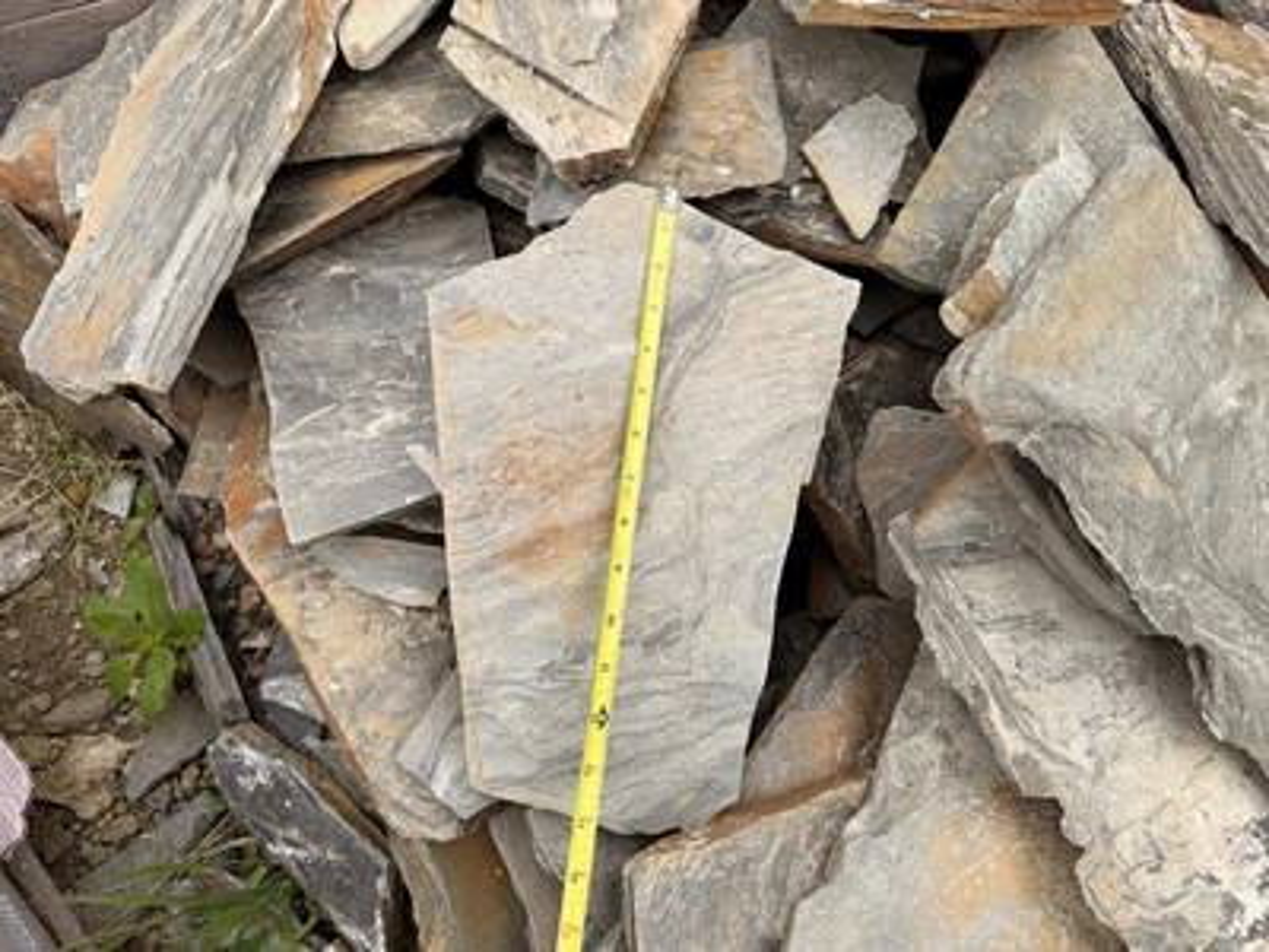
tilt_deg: -70.8
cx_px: 634
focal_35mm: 24
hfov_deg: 71.6
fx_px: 880
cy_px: 476
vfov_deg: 56.8
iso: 80
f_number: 1.78
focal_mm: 6.76
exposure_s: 1/1727
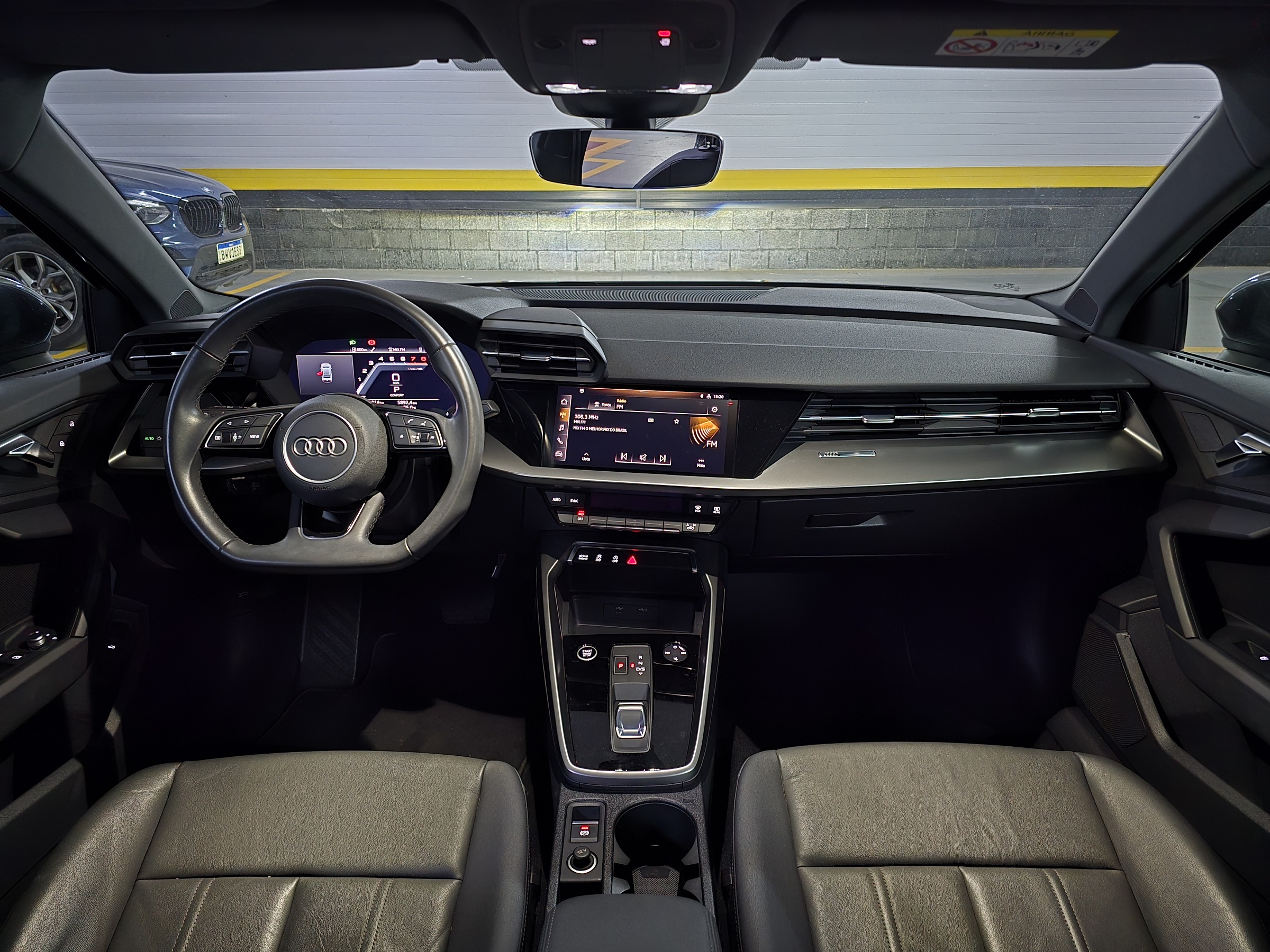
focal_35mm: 23
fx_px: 844
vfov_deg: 58.9
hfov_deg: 73.9
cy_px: 476
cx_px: 635
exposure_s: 1/30
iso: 2000
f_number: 1.7
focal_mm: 6.3
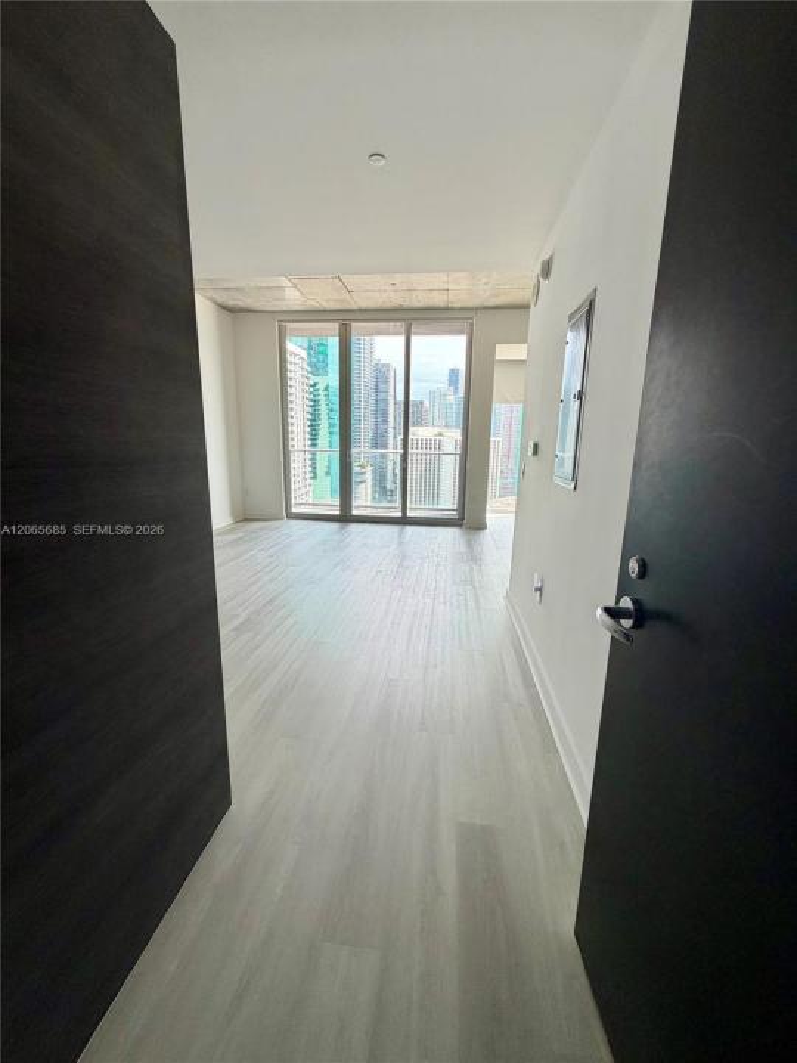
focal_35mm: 14
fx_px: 430
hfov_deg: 85.7
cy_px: 532
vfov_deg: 102.1
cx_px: 398
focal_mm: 2.22
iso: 64
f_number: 2.2
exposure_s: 1/121
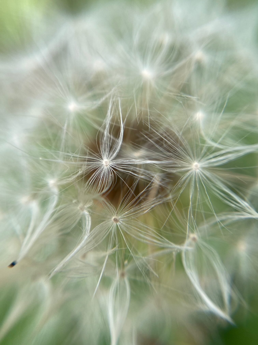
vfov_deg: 67.3
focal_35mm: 26
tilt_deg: -56.5
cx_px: 129
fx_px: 258
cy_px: 172
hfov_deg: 53.1
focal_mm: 4.25
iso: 32
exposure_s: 1/264
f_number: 1.8
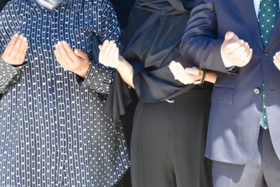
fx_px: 1253
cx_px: 235
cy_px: -19
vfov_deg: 8.4
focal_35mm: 161
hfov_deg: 12.7
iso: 800
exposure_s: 1/320
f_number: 8
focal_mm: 45
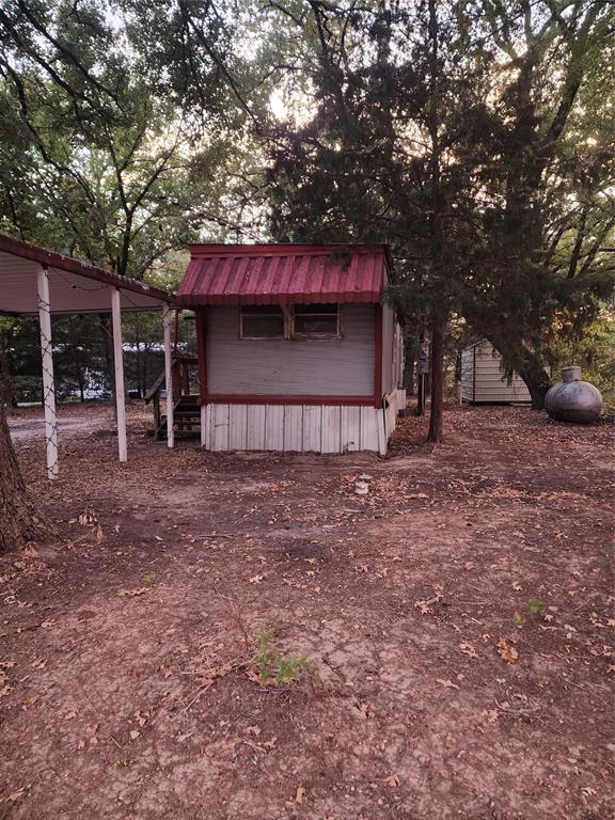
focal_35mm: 23
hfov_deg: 58.9
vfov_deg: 73.9
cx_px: 308
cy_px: 410
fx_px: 545
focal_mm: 6.4
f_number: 1.8
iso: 640
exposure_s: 1/24
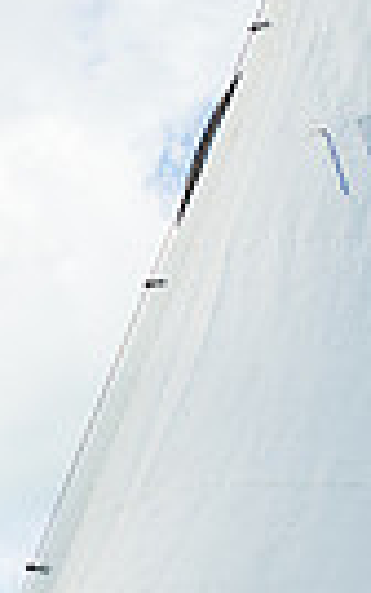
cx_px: -713
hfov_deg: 8.5
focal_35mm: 131
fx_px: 2115
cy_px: 562
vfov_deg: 15.7
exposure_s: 1/320
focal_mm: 25.5
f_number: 6.3
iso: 125
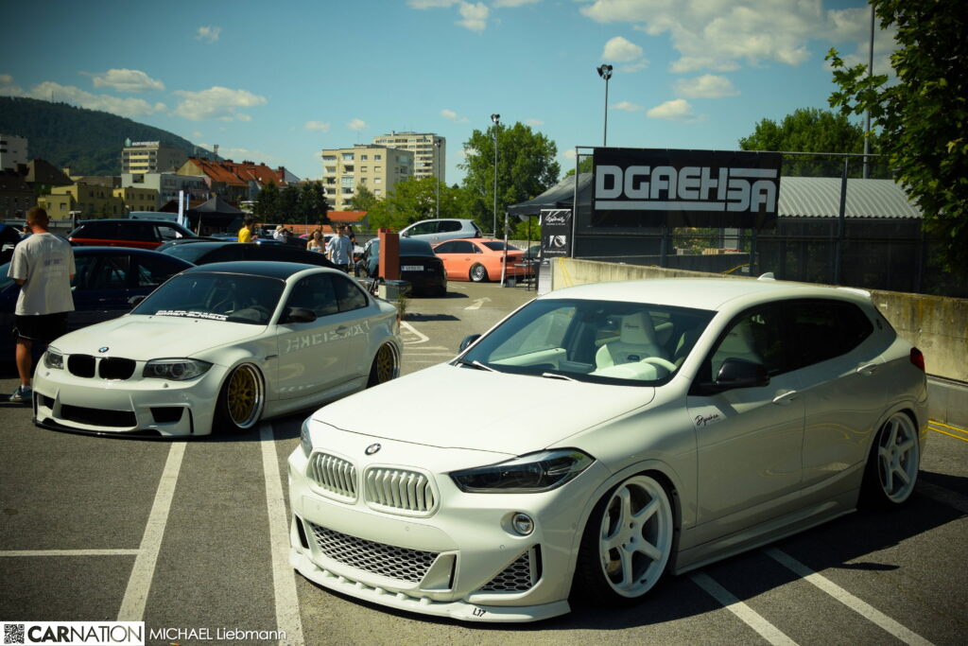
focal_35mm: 38
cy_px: 323
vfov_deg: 35.5
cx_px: 484
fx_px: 1008
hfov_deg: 51.3
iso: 200
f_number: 11
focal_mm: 25
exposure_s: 1/500
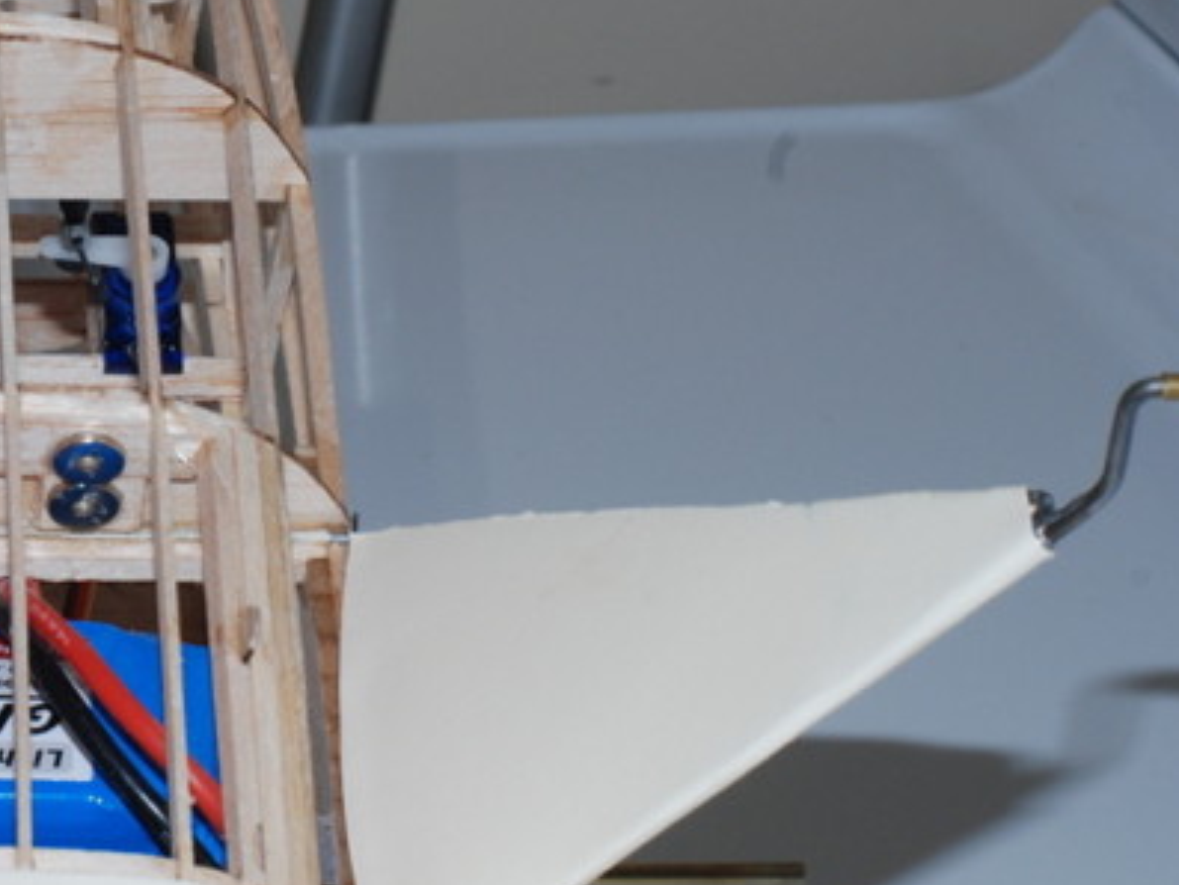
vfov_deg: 9.1
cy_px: 226
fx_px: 5553
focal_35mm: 163
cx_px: -108
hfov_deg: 11.9
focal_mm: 50
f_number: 16
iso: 200
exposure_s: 1/60
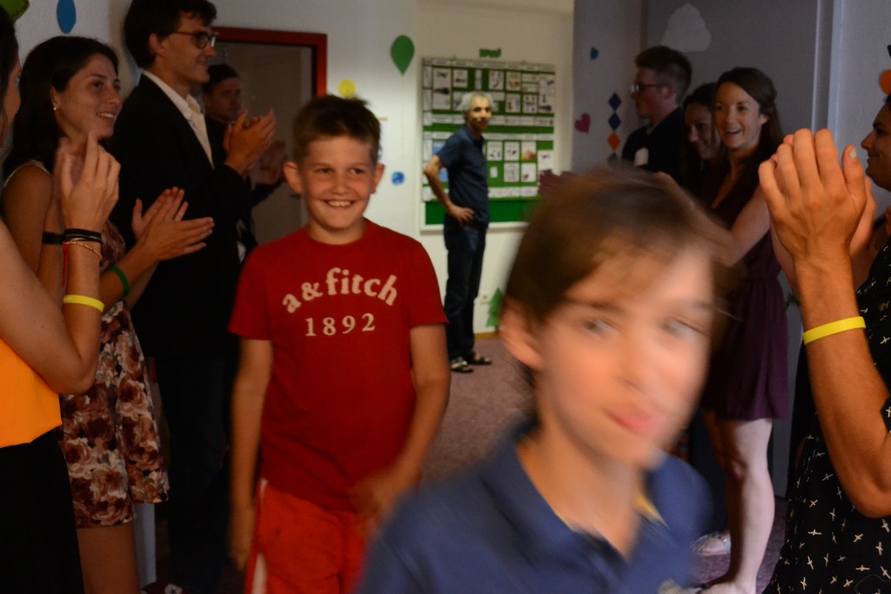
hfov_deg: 41.1
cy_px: 297
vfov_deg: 28.1
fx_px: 1188
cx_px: 446
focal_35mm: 48
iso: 2800
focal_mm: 32
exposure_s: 1/30
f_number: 6.3
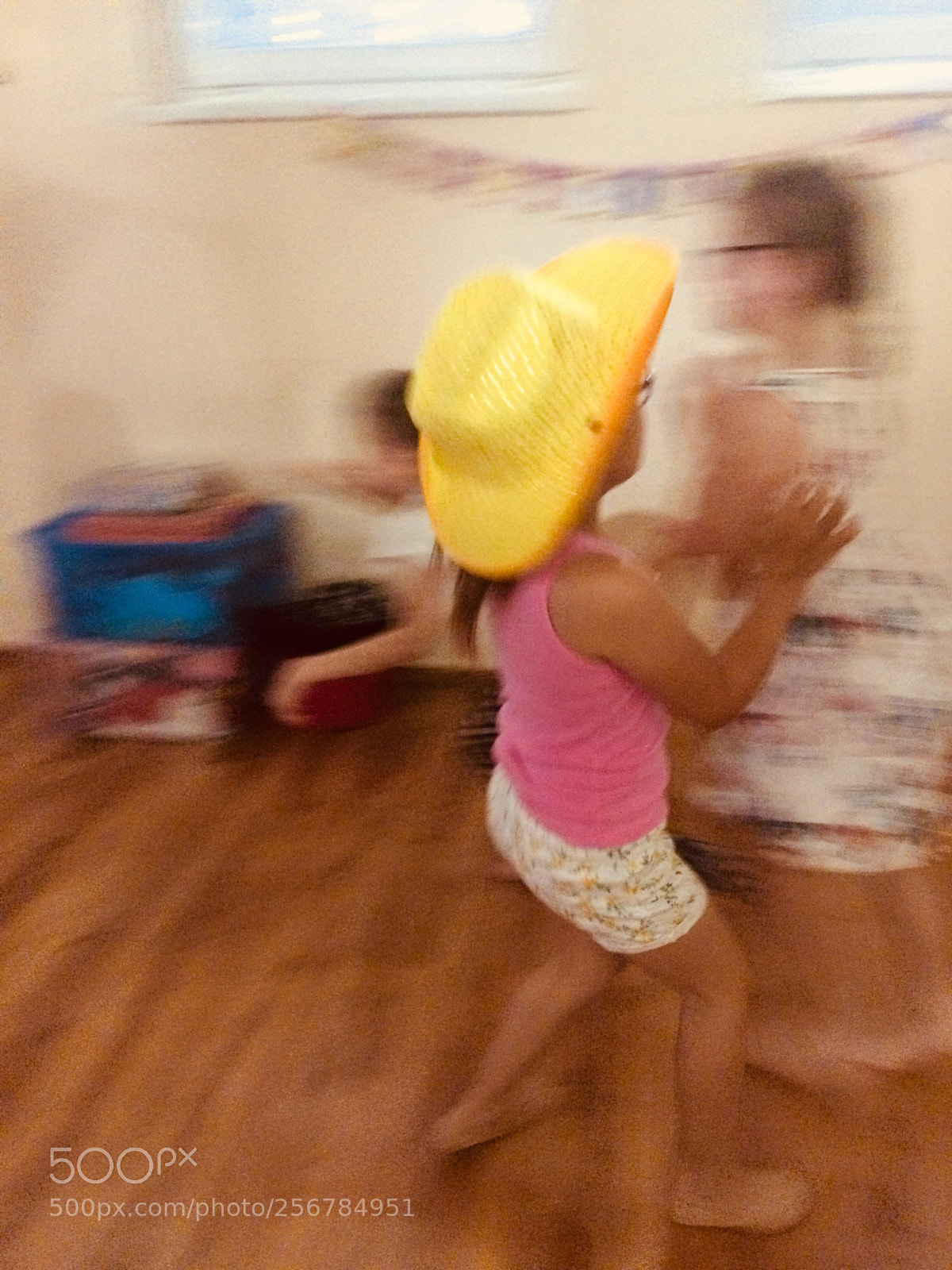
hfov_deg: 48.2
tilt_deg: -23.9
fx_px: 1063
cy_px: 635
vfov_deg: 61.7
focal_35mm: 29
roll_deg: +1.0
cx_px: 476
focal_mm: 4.15
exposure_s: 1/17
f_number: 2.2
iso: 500
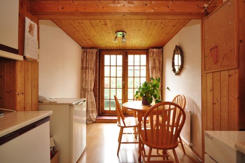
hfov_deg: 92.5
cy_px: 82
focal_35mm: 17
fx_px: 117
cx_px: 122
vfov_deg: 69.5
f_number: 4.2
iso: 200
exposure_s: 1/20
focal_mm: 11.5
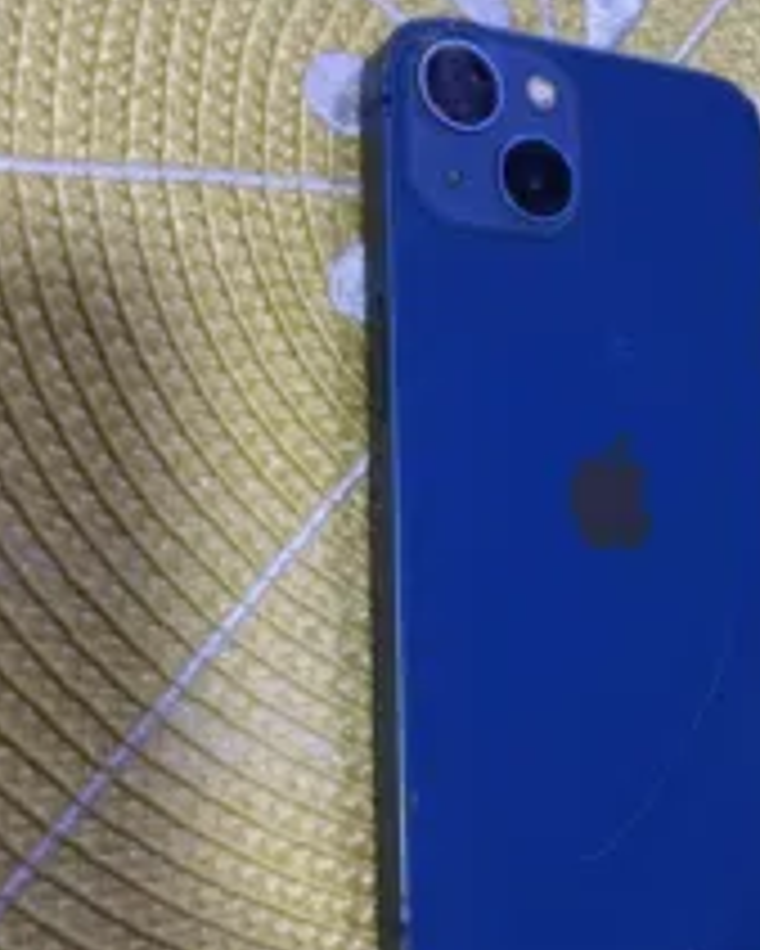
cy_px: 441
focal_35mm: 48
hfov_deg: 30.7
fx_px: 1349
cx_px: 607
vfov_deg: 38.7
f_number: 1.6
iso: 160
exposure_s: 1/50
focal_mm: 5.96
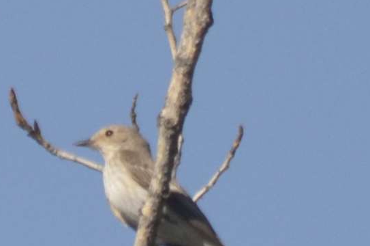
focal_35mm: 831
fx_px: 8526
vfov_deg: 1.6
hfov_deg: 2.5
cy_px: 191
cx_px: 157
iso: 500
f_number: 7.1
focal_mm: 300
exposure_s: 1/2000
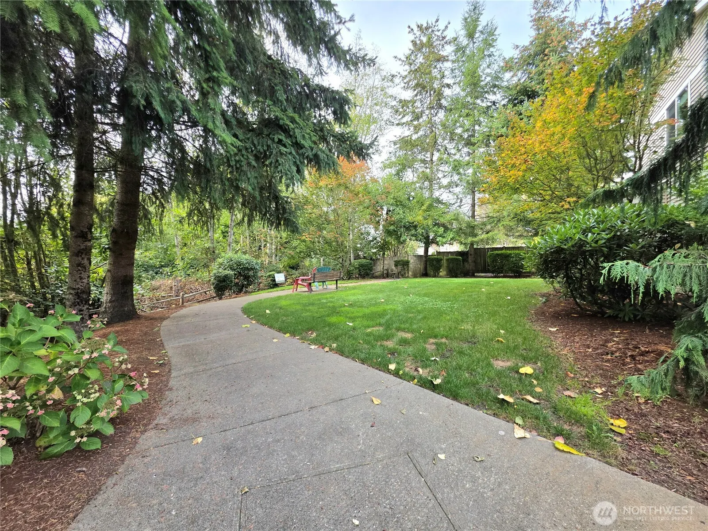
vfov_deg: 89.9
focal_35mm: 13
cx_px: 354
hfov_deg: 106.2
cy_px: 266
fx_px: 266
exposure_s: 1/263
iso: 40
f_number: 1.9
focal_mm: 2.2
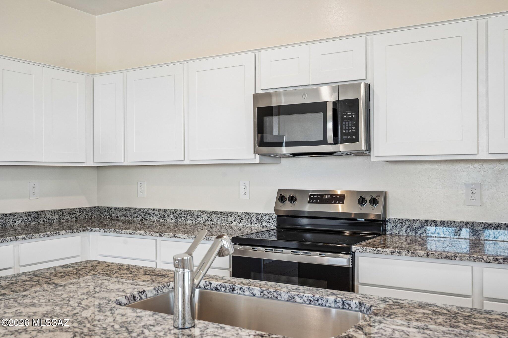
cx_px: 254
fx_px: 494
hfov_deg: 54.4
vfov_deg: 37.8
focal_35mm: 35
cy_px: 169
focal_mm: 35
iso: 400
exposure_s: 1/25
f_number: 8
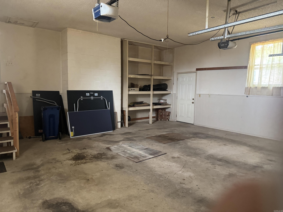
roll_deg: -0.7
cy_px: 106
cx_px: 142
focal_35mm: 24
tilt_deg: -3.3
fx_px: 196
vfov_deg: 56.8
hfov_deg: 71.6
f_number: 1.78
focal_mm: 6.76
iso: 640
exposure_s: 1/60
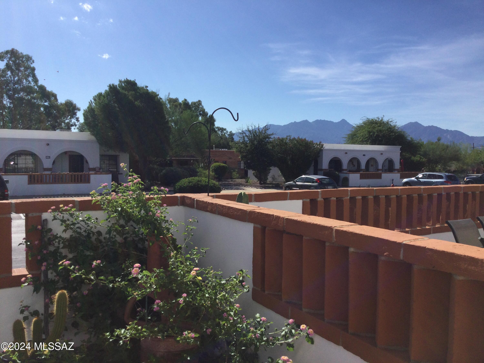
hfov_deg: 58.4
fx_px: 433
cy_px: 182
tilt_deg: -2.5
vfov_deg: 45.4
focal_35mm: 31
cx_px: 242
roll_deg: -0.4
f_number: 2.4
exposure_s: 1/1988
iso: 25
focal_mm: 3.3
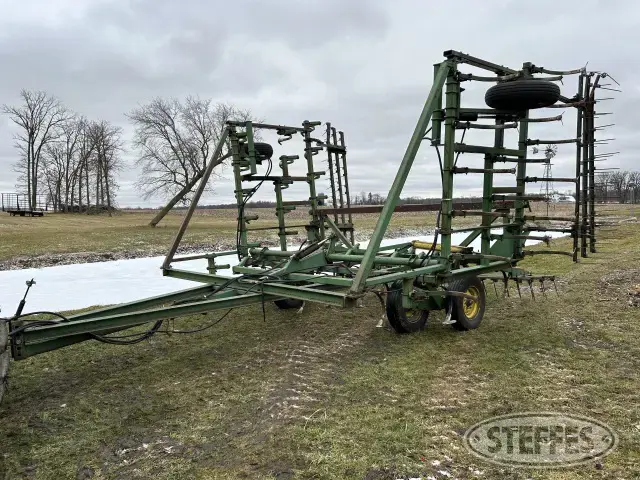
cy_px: 240
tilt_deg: -3.1
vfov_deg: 53.1
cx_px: 320
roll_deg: +1.0
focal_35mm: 26
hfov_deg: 67.3
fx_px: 481
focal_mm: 5.7
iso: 50
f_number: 1.5
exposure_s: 1/797
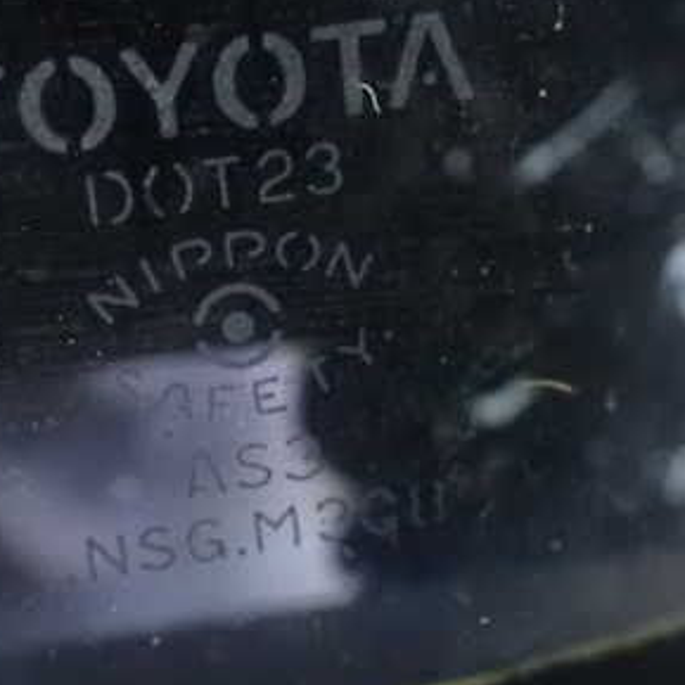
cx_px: 258
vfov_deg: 31.1
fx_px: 1231
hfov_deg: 31.0
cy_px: 329
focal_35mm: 55
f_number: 2.3
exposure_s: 1/10
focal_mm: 5.4
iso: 1600
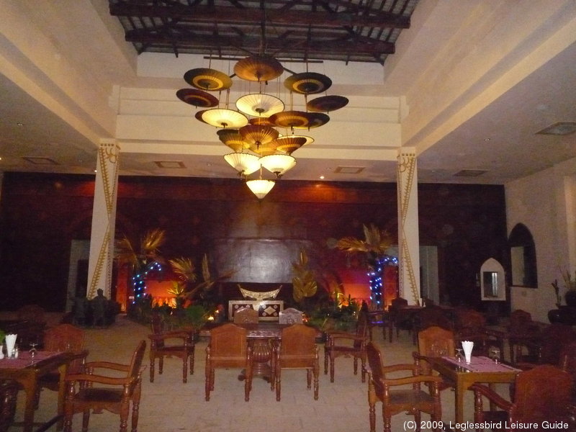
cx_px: 288
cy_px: 216
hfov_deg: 69.4
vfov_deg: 54.9
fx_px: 416
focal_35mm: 25
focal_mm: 4.4
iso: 1600
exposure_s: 1/30
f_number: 2.8
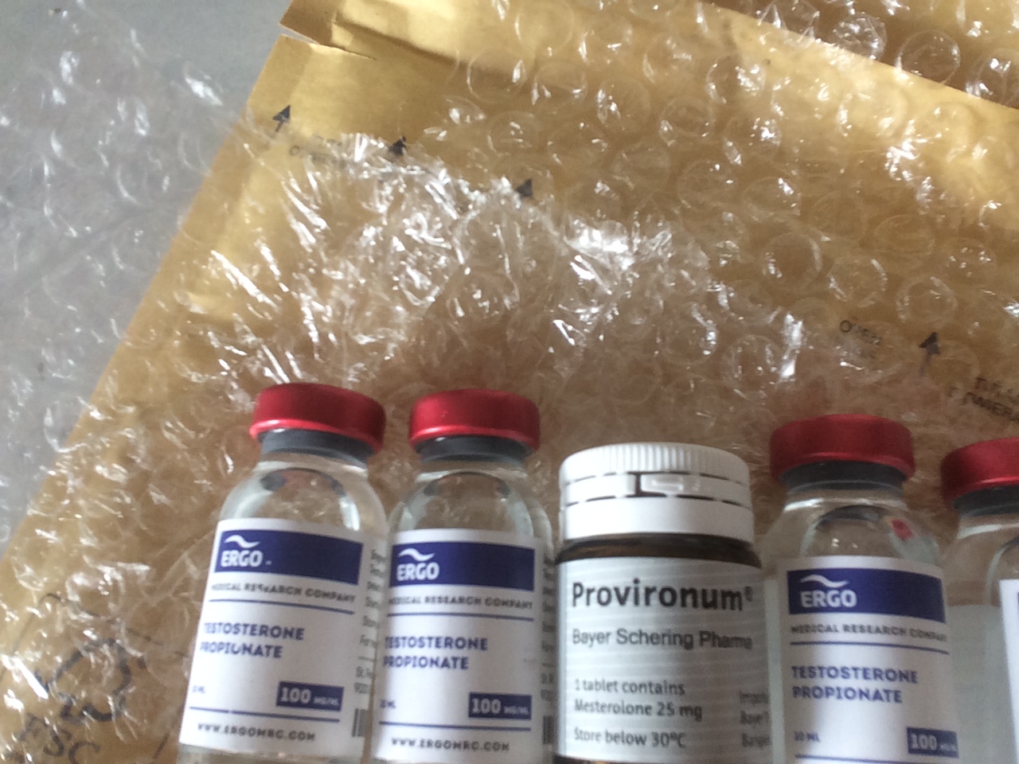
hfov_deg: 58.4
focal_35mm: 31
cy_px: 382
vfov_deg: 45.4
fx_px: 913
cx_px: 510
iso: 64
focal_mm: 2.15
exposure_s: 1/50
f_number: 2.4
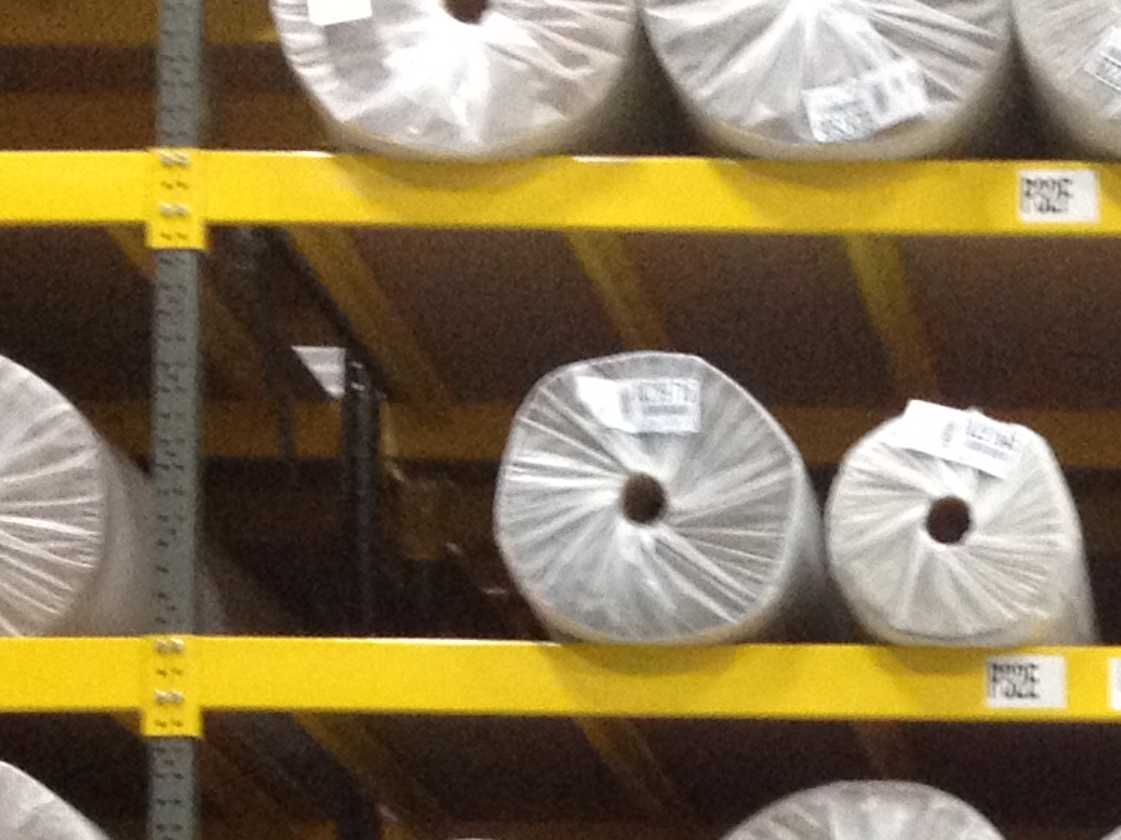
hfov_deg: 12.6
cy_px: 1481
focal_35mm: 151
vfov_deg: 9.4
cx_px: 1502
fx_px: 4888
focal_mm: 4.28
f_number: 2.4
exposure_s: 1/20
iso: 250
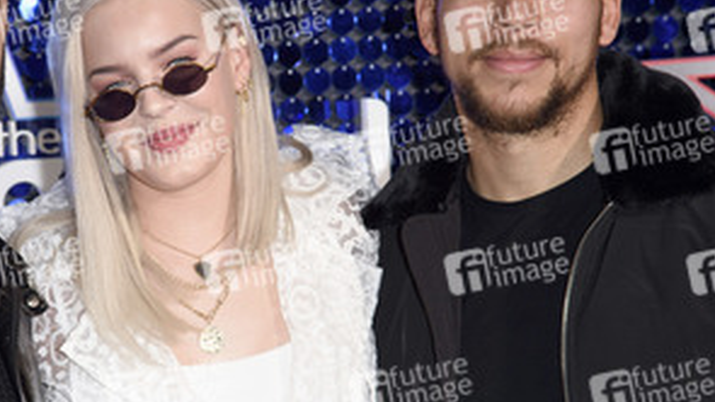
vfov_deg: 6.8
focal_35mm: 179
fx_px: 3394
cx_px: 199
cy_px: 206
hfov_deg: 12.0
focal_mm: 112
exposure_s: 1/250
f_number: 5.6
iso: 1000
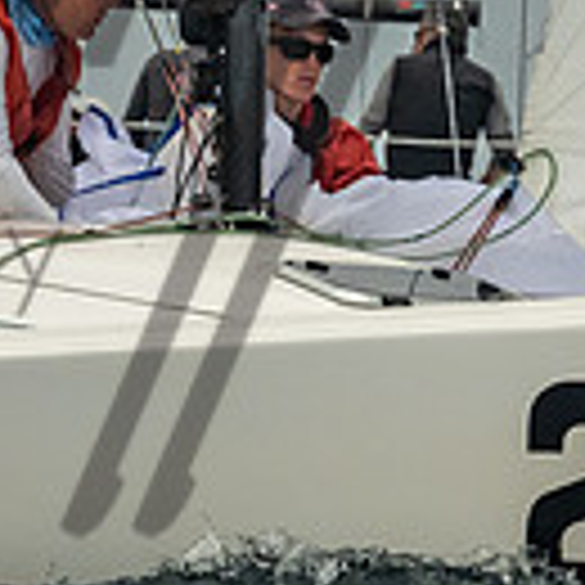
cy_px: 2
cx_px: 76
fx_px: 19617
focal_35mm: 1026
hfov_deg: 1.7
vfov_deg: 1.7
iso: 800
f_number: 9
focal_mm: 185
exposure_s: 1/3200
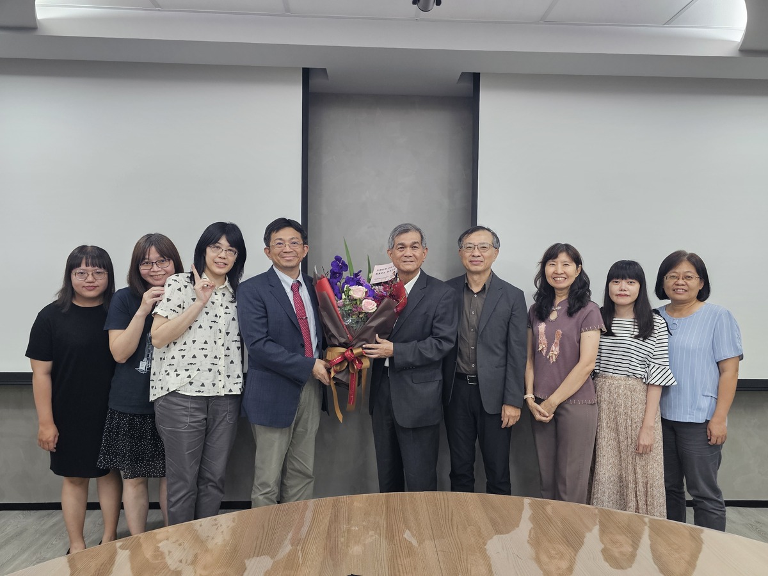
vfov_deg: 58.9
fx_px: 510
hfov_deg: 73.9
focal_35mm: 23
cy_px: 288
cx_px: 384
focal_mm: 6.3
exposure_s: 1/120
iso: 200
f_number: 1.7
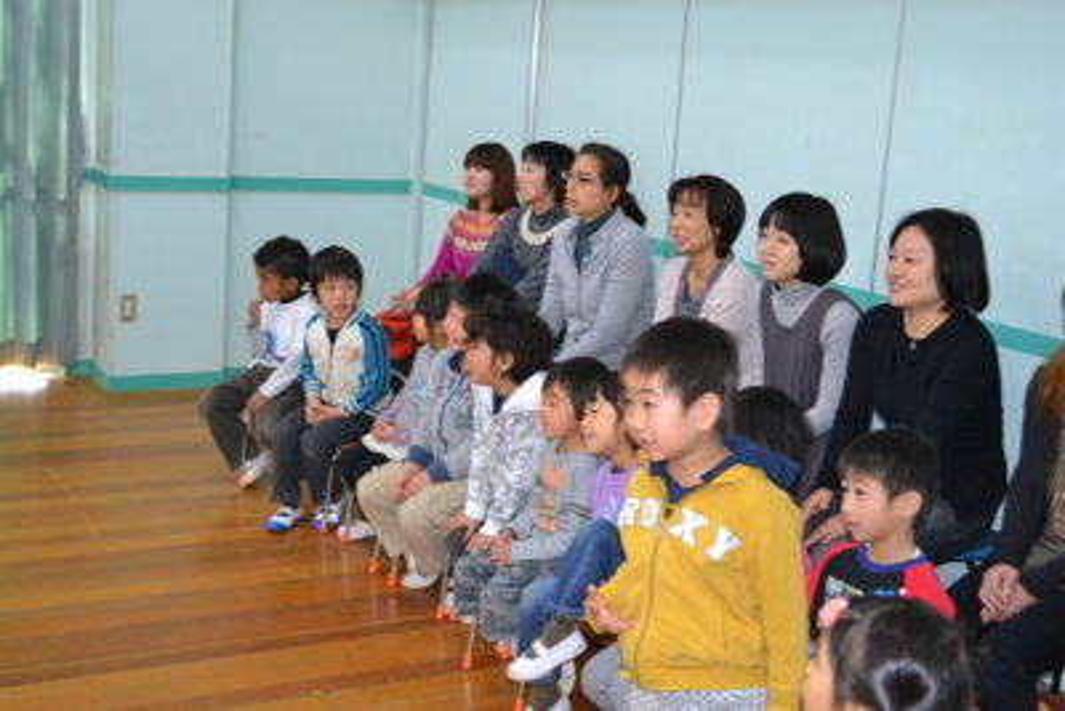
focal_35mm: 48
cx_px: 532
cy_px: 356
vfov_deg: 28.1
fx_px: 1420
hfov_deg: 41.1
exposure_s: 1/60
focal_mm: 32
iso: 1400
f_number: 4.8
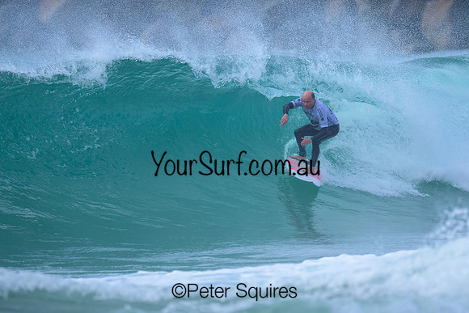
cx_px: 264
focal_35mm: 1100
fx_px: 14331
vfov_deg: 1.3
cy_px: 144
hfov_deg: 1.9
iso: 450
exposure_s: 1/2000
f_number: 6.3
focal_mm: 800
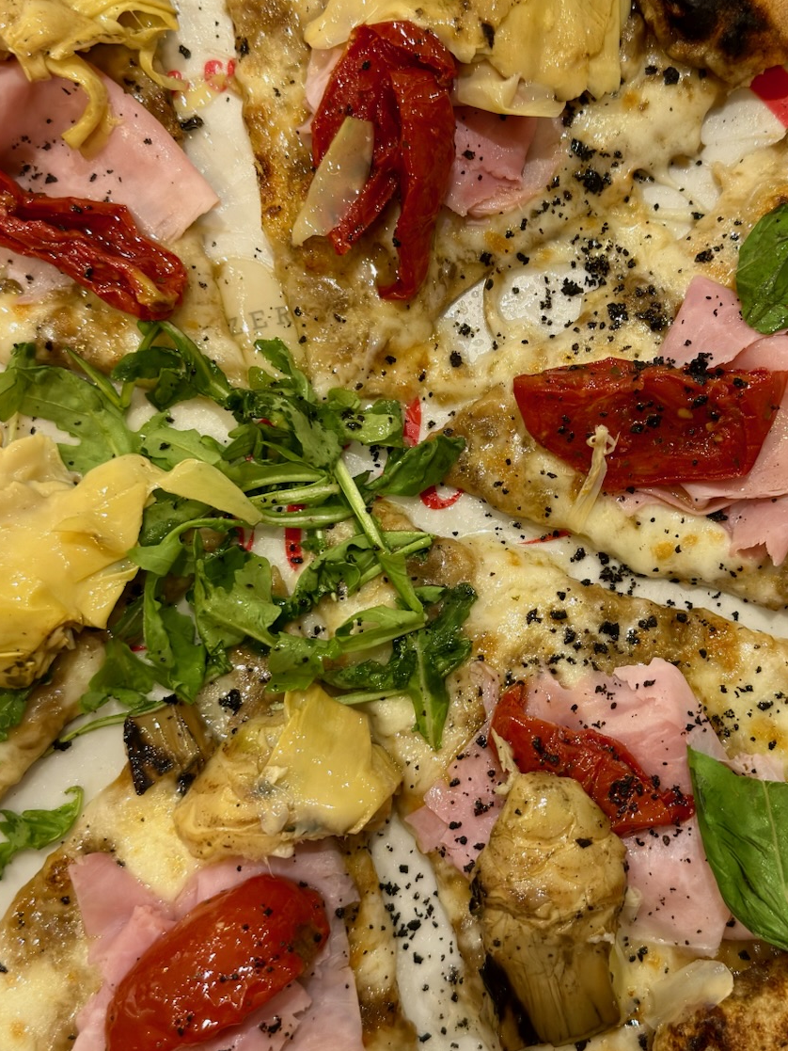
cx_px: 513
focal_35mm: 44
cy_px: 550
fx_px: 1335
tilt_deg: -82.6
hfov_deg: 32.7
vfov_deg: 42.9
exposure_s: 1/50
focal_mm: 6.76
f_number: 1.78
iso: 250
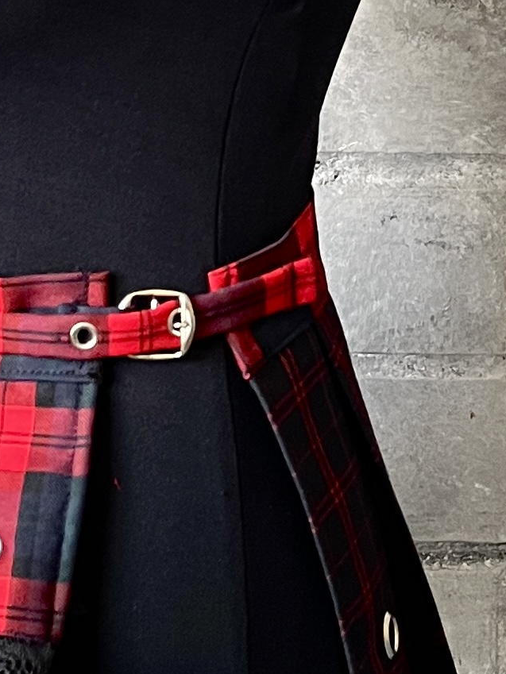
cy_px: 105
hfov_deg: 16.8
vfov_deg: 22.1
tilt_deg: +0.1
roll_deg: +1.6
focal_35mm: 87
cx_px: 60
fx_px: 1695
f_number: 1.6
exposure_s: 1/60
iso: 320
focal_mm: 5.1
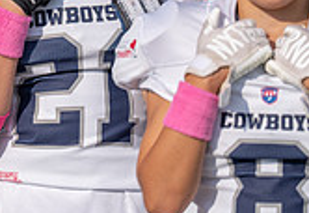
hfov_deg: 3.1
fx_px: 5726
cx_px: 22
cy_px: -3
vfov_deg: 2.1
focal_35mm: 661
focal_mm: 185
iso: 100
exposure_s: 1/4000
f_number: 2.8
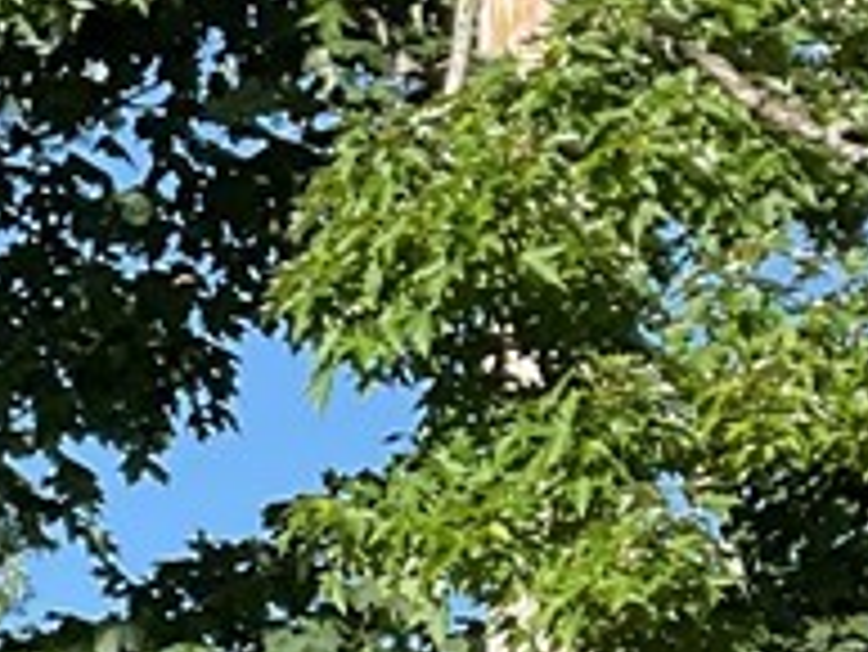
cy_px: 1506
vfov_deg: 8.8
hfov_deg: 11.3
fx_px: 3864
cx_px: -1007
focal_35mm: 154
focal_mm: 3
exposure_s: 1/1035
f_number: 1.8
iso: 16
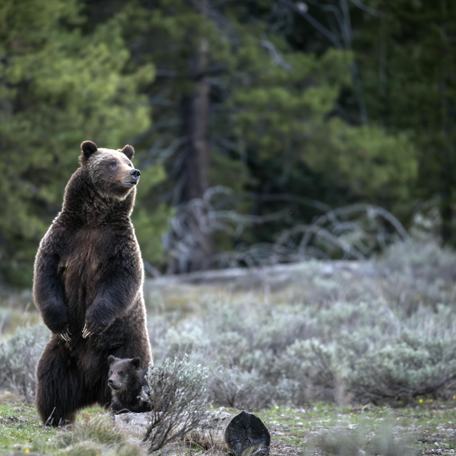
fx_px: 11401
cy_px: 228
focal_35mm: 765
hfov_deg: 2.3
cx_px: 157
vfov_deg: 2.3
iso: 2500
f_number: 6.3
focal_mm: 600
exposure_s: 1/320
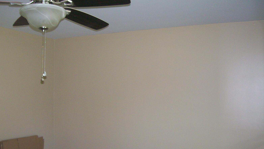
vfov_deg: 29.6
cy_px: 93
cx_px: 132
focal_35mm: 40
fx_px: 280
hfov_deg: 50.5
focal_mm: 6
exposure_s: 1/64
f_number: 2.7
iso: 140
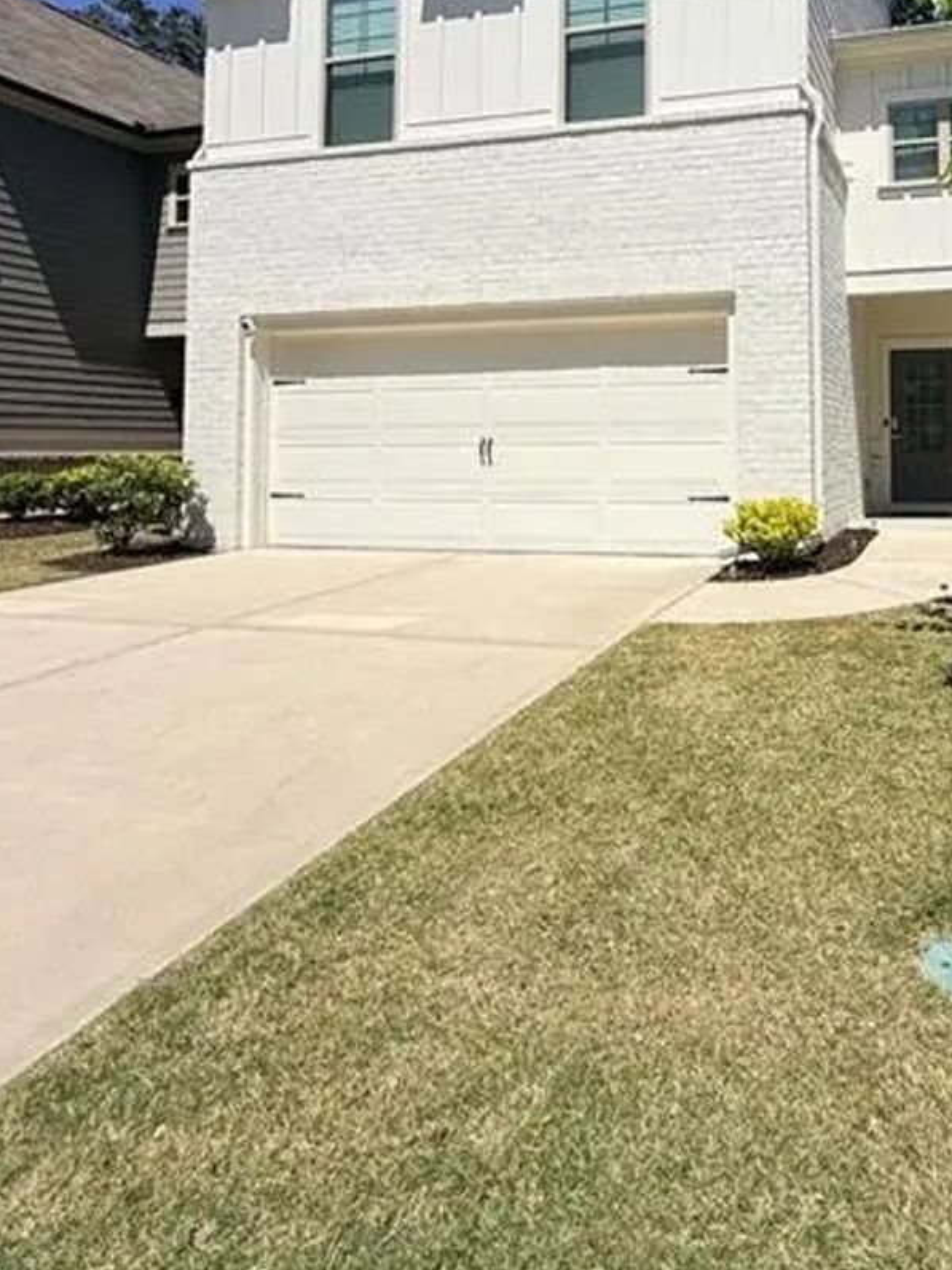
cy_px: 406
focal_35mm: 24
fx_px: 880
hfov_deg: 52.7
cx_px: 777
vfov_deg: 69.2
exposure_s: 1/5155
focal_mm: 2.22
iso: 50
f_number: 2.2
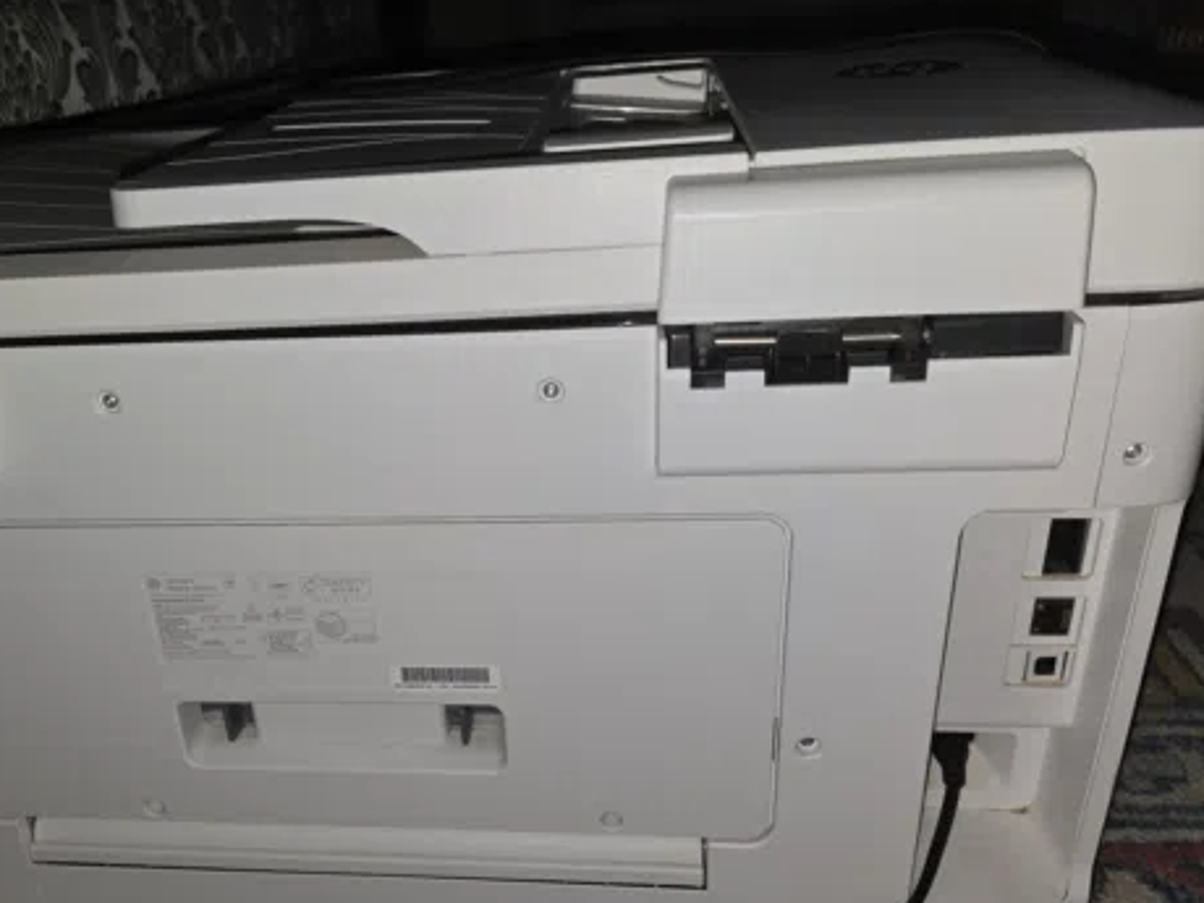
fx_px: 1113
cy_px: 581
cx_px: 455
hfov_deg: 56.2
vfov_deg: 43.7
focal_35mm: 32
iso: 25
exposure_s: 1/50
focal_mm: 6.3
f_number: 1.7
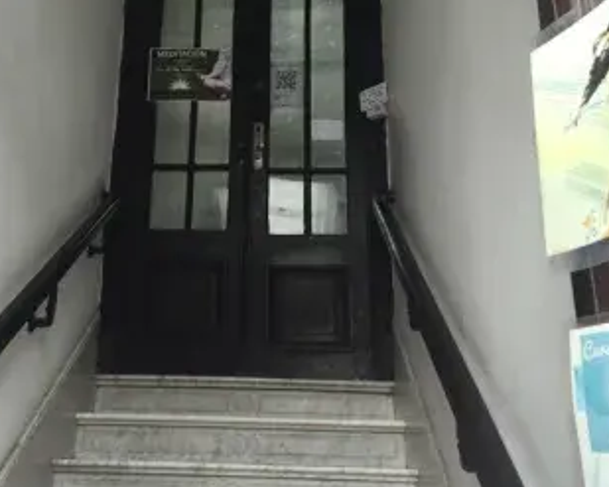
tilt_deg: +19.3
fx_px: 739
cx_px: 246
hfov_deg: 44.6
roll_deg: -2.1
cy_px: 213
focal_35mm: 41
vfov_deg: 36.4
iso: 32
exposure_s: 1/50
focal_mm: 4.15
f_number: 2.2
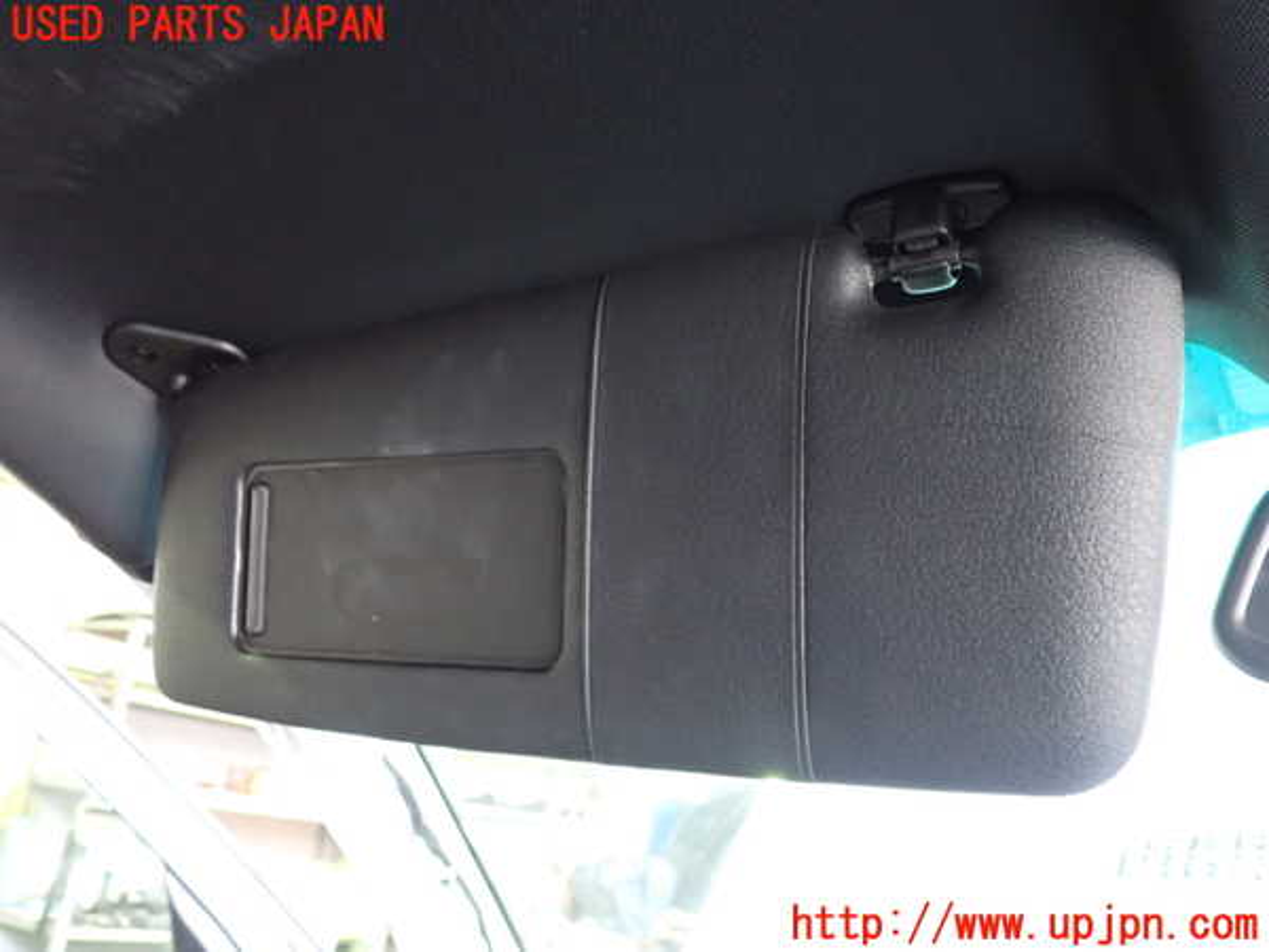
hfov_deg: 60.0
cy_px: 476
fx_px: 1100
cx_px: 634
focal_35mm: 30
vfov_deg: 46.8
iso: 800
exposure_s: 1/15
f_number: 2.3
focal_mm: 5.4
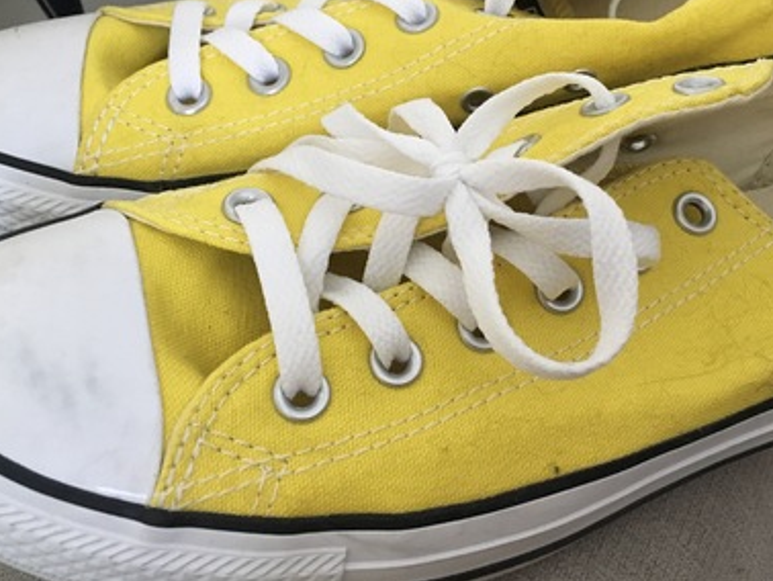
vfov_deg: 31.4
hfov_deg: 40.8
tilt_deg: -48.3
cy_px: 215
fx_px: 1028
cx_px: 503
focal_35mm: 46
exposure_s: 1/33
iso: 250
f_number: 2.2
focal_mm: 4.15
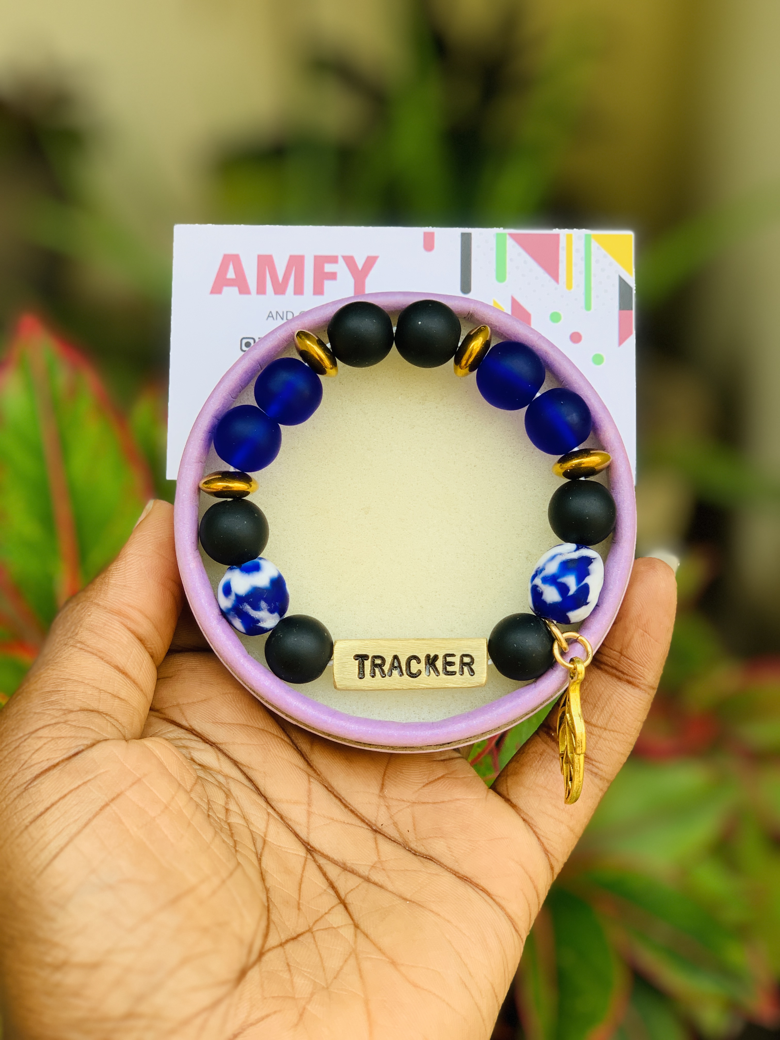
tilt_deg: -19.4
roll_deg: -1.9
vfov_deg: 36.8
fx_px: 1562
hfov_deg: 28.0
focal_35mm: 52
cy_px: 520
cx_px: 390
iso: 25
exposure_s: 1/122
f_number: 2.4
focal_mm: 6
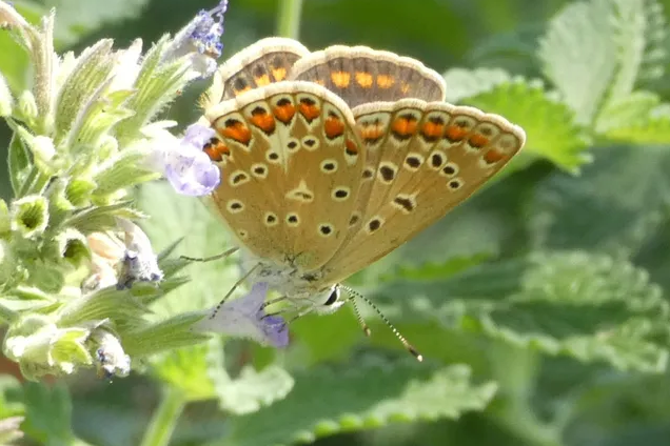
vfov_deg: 7.6
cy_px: 206
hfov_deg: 11.4
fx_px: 3368
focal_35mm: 181
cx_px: 336
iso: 200
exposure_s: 1/80
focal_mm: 30.9
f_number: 5.5
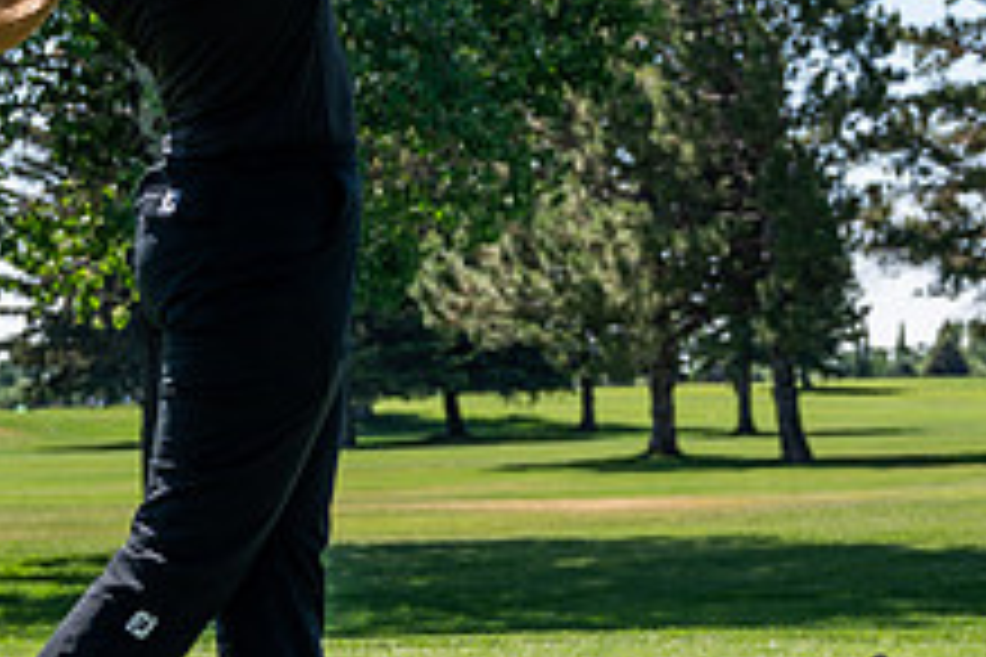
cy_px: 364
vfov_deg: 12.0
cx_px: 536
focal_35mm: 114
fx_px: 3122
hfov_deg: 17.9
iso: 125
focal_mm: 43
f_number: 4
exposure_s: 1/800
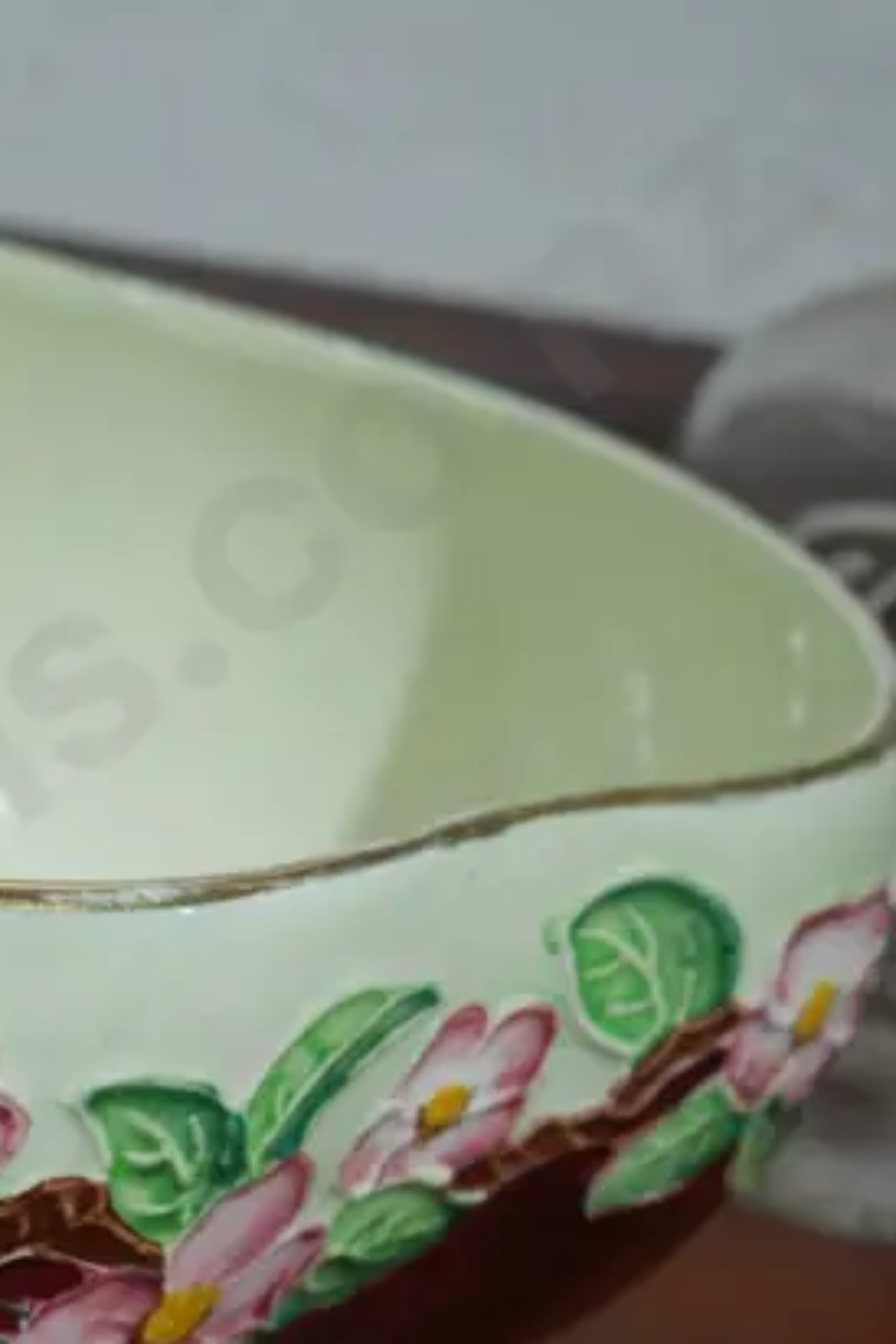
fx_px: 3098
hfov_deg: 14.9
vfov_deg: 23.9
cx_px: -572
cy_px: 1179
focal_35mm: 83
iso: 250
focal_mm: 16
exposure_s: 1/60
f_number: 3.6
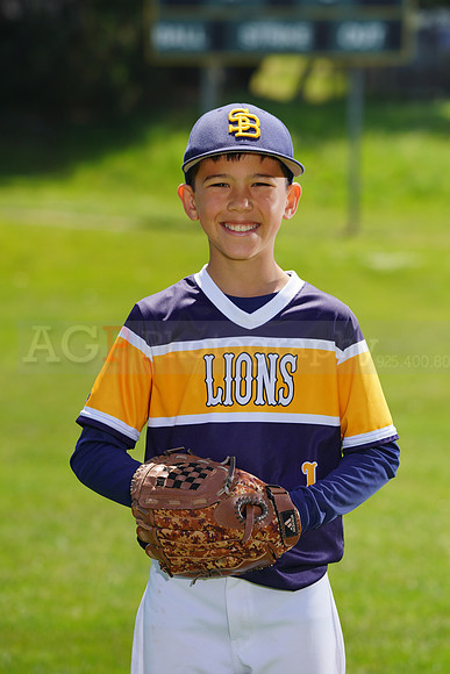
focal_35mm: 209
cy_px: 337
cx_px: 225
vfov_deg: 9.8
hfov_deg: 6.6
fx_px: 3916
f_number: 8
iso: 100
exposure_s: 1/250
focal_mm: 209
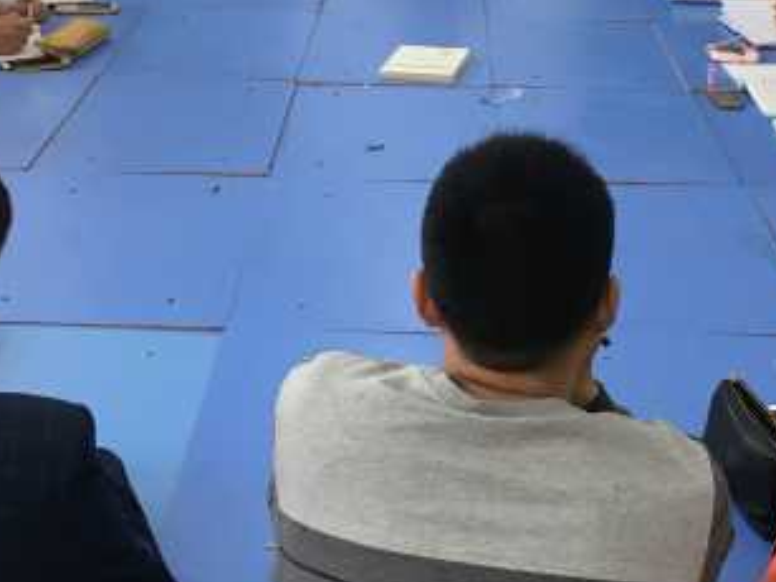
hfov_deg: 28.5
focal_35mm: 68
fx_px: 1524
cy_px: 132
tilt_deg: -18.1
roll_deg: -1.9
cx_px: 465
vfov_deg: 21.4
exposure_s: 1/33
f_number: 2.2
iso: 25
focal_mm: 4.15
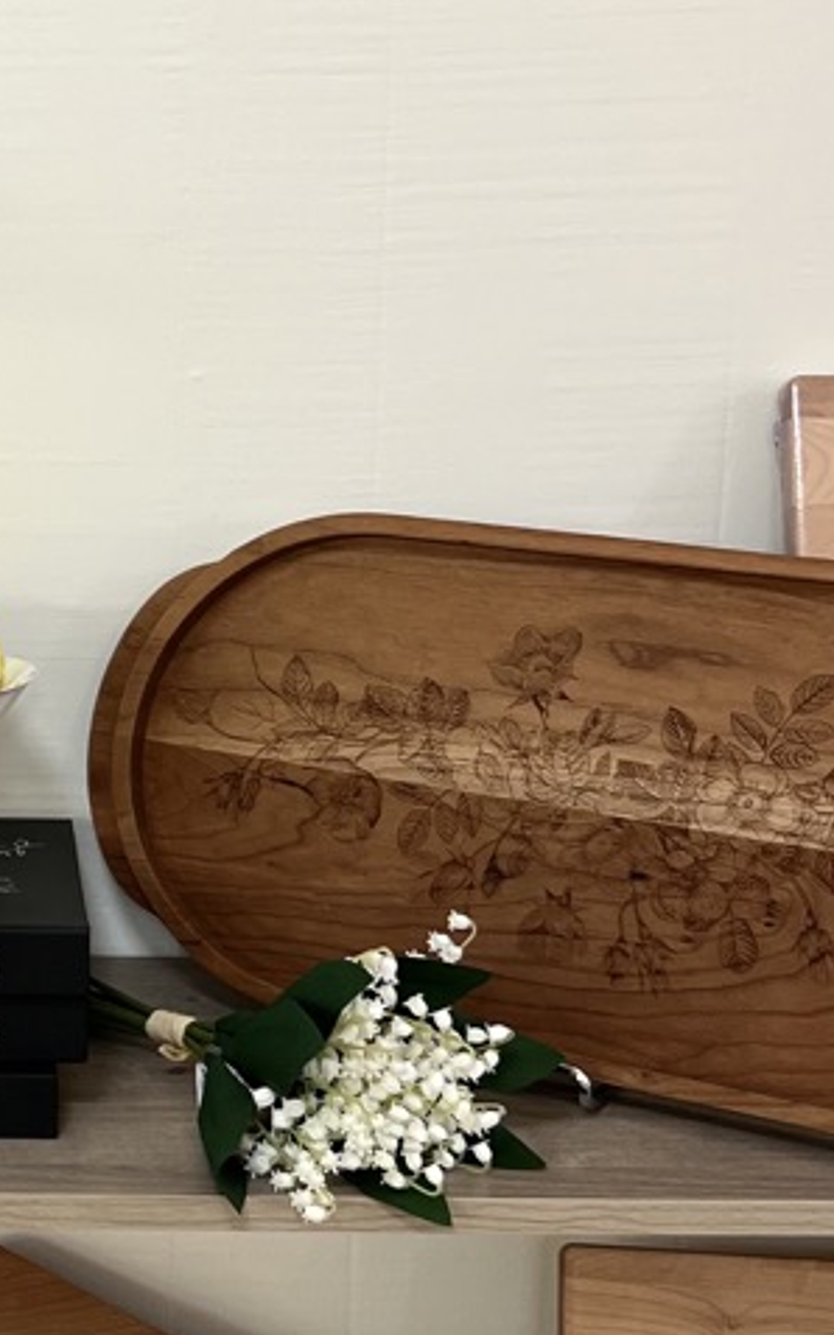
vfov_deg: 27.8
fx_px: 2692
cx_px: -241
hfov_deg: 16.7
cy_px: 630
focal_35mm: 74
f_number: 1.5
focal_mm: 5.7
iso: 125
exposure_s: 1/60
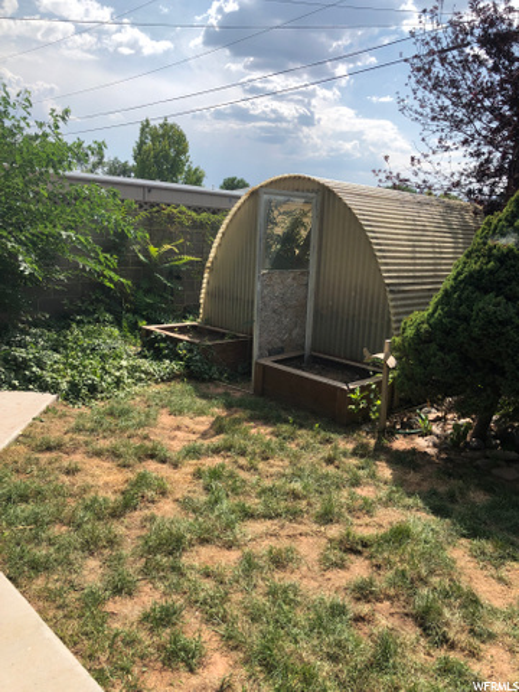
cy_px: 346
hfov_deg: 49.7
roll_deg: -1.1
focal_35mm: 28
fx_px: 560
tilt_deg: -9.6
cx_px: 260
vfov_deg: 63.4
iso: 20
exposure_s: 1/2404
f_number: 1.8
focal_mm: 3.99
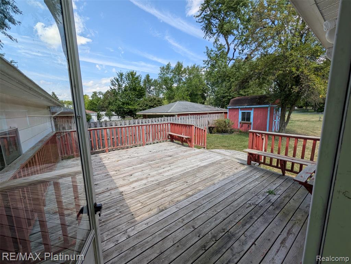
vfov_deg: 94.5
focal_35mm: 12
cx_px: 176
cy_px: 132
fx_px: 122
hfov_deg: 110.5
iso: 52
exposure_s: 1/1949
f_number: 1.7
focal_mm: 2.02
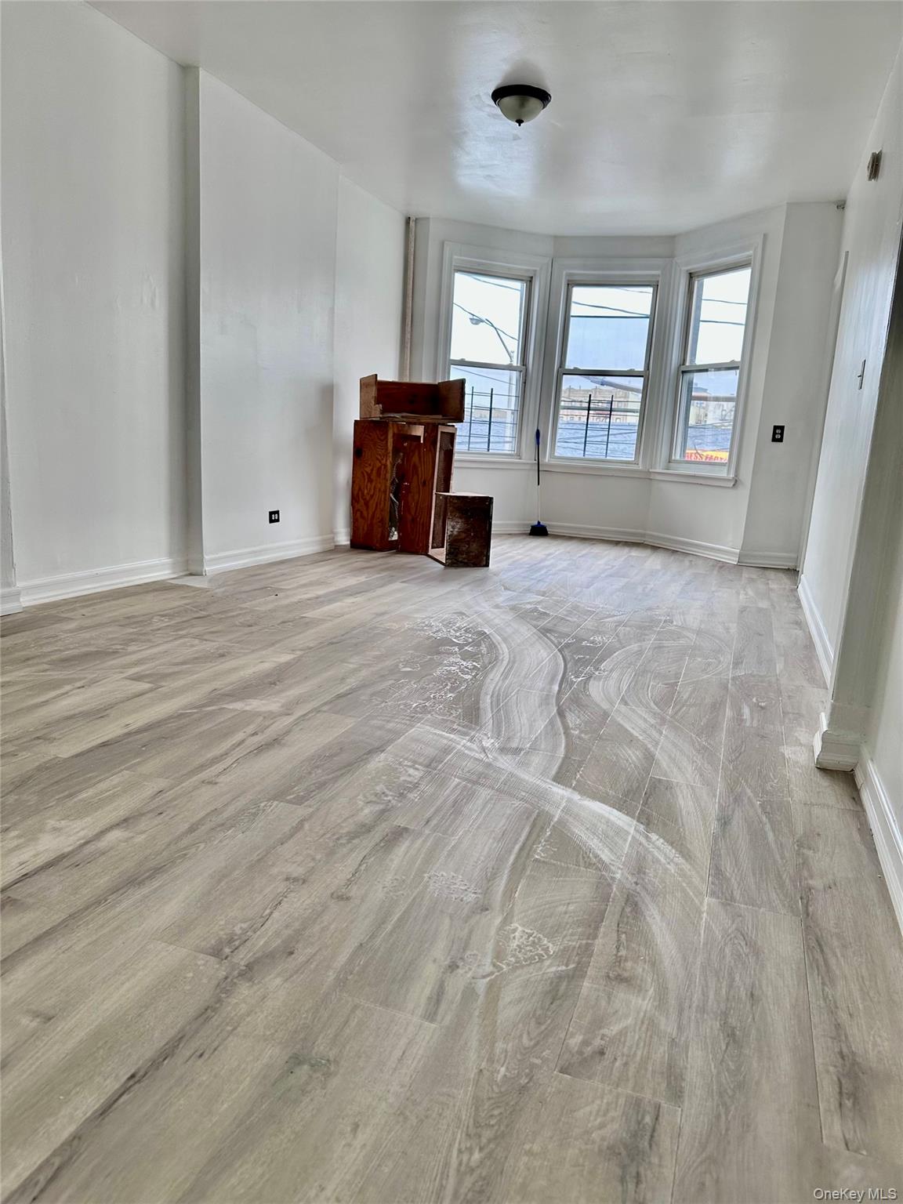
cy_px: 602
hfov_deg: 56.8
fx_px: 835
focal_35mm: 24
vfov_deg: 71.6
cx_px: 452
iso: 80
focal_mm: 6.86
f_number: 1.78
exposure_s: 1/134
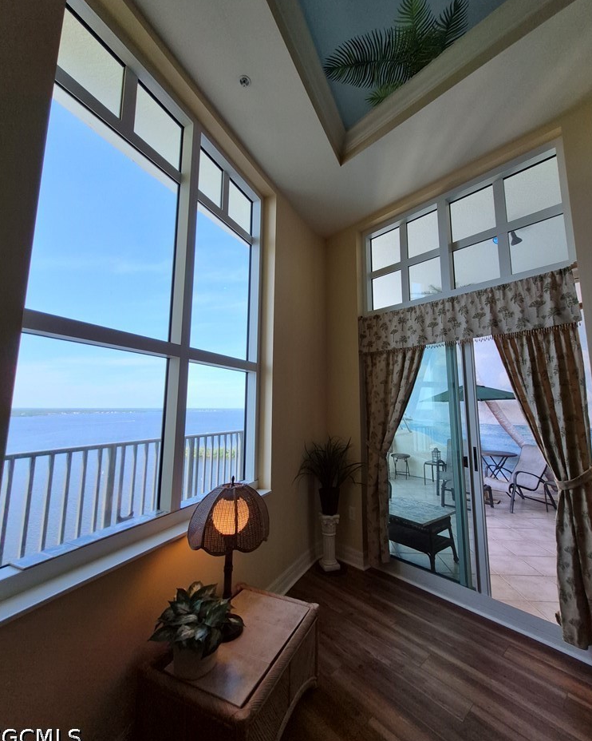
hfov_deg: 87.9
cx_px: 288
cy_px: 347
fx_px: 307
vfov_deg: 100.6
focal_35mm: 14
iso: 40
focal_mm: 1.74
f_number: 2.2
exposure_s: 1/452
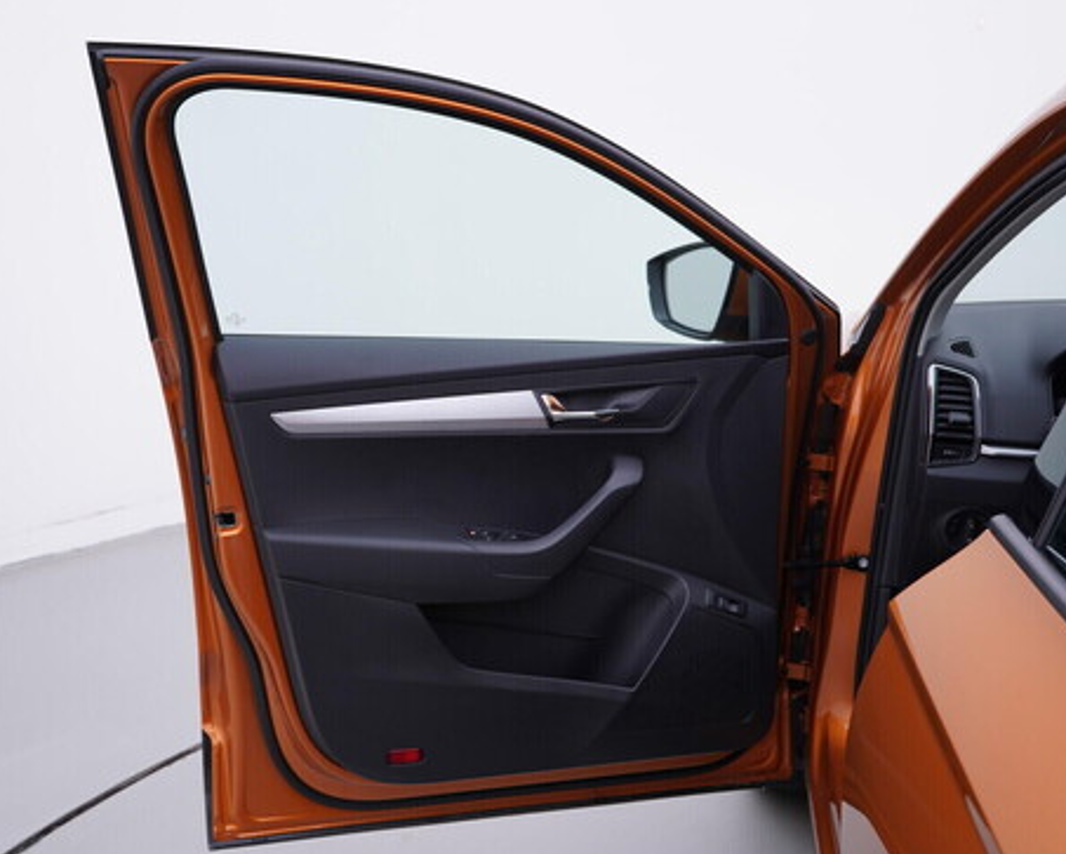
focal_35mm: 41
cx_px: 445
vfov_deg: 36.5
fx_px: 1294
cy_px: 427
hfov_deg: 44.6
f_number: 3.5
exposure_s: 1/60
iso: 125
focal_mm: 24
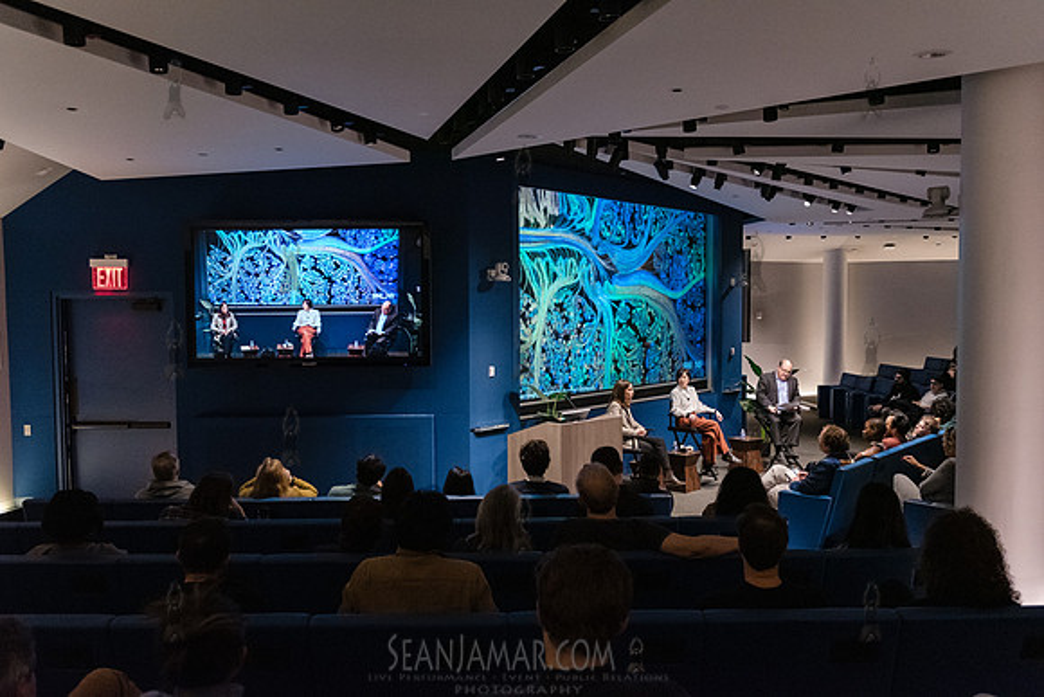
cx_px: 522
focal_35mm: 29
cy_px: 348
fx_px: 844
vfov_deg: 44.8
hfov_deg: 63.4
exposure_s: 1/200
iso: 6400
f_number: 4
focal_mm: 29
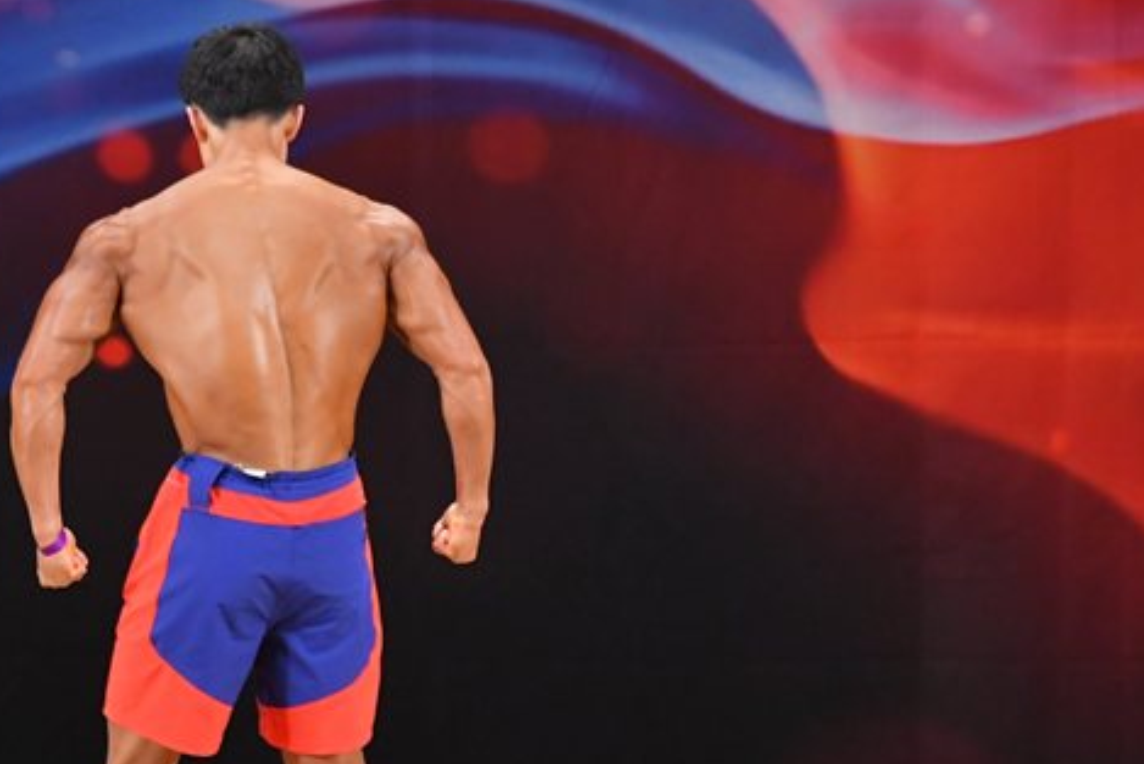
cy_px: 486
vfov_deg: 3.3
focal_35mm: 421
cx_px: 479
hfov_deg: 4.9
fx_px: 13382
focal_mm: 170
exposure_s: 1/400
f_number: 5.6
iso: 3200
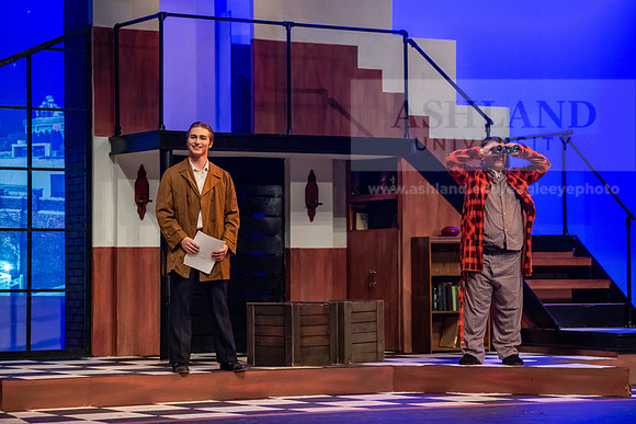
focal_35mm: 102
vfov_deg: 13.4
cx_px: 318
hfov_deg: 20.0
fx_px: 1802
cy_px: 212
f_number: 3.2
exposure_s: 1/200
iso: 4000
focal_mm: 102
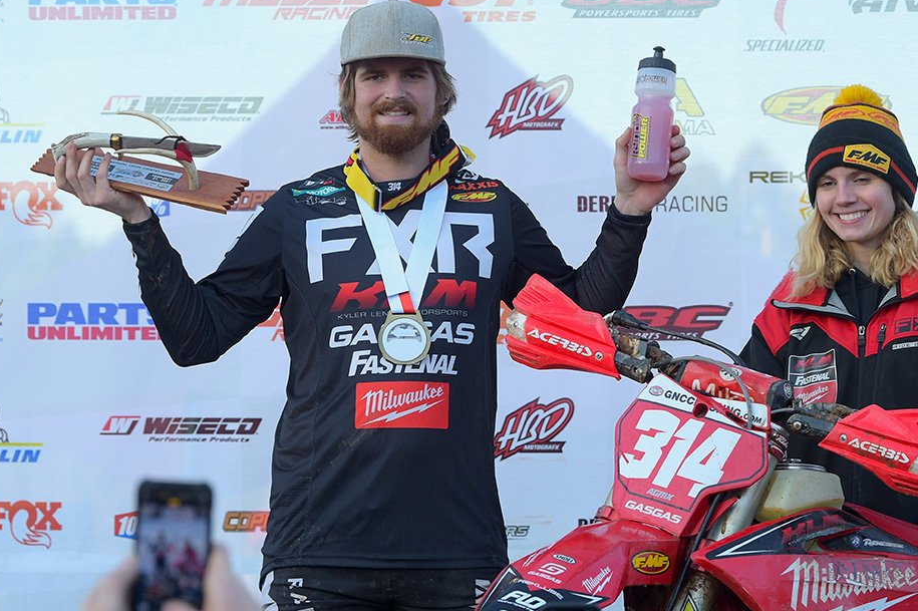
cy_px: 249
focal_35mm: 177
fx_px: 4511
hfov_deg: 11.6
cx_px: 461
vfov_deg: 7.7
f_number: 5.6
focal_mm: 135
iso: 800
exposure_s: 1/750
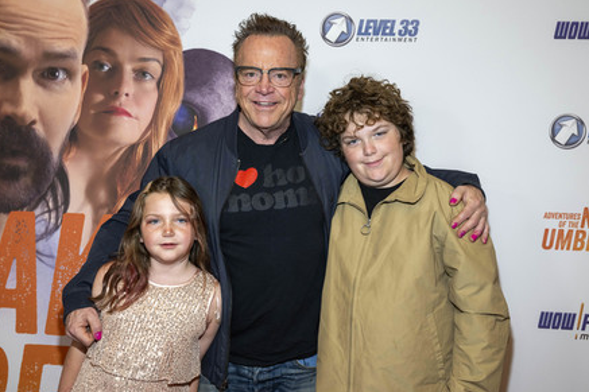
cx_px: 288
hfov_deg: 57.2
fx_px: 540
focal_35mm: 33
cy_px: 198
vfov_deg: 39.9
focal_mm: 32
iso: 800
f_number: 5.6
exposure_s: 1/200
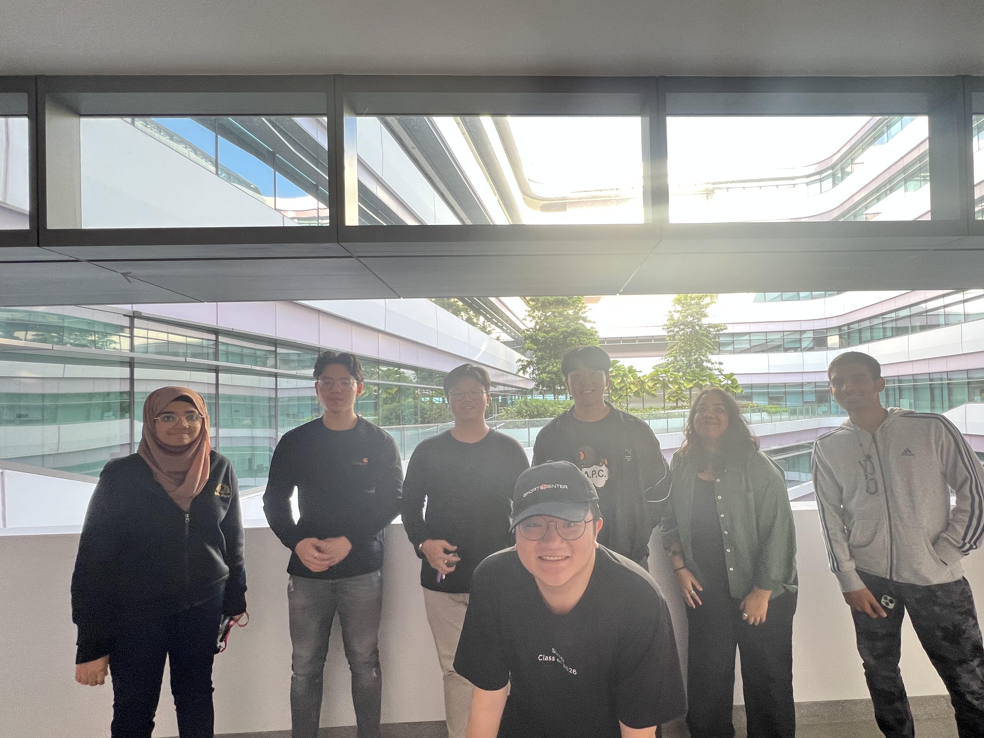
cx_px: 544
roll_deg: +1.2
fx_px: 426
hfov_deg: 97.8
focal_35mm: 15
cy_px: 393
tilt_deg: +1.2
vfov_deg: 81.6
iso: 80
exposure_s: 1/99
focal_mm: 1.57
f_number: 1.8
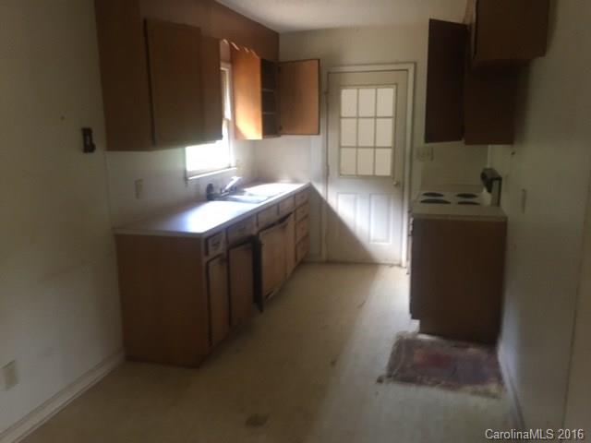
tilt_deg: -10.2
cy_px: 222
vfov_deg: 48.2
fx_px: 495
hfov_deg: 61.7
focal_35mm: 29
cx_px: 296
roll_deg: +1.0
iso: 200
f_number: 2.2
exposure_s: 1/17
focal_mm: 4.15
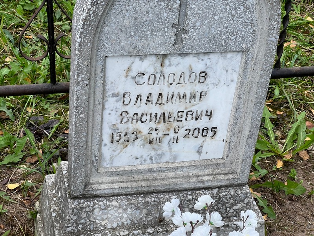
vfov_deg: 19.1
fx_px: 698
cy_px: 118
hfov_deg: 25.3
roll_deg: -1.3
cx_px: 157
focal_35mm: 77
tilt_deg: -32.3
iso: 32
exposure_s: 1/171
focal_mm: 9
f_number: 2.8
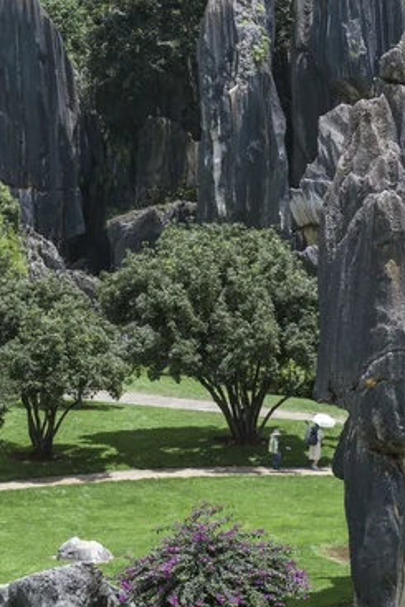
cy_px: 0
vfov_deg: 10.5
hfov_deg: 7.1
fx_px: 3273
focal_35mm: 194
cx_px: 106
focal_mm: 55
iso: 100
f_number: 5
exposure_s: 1/640
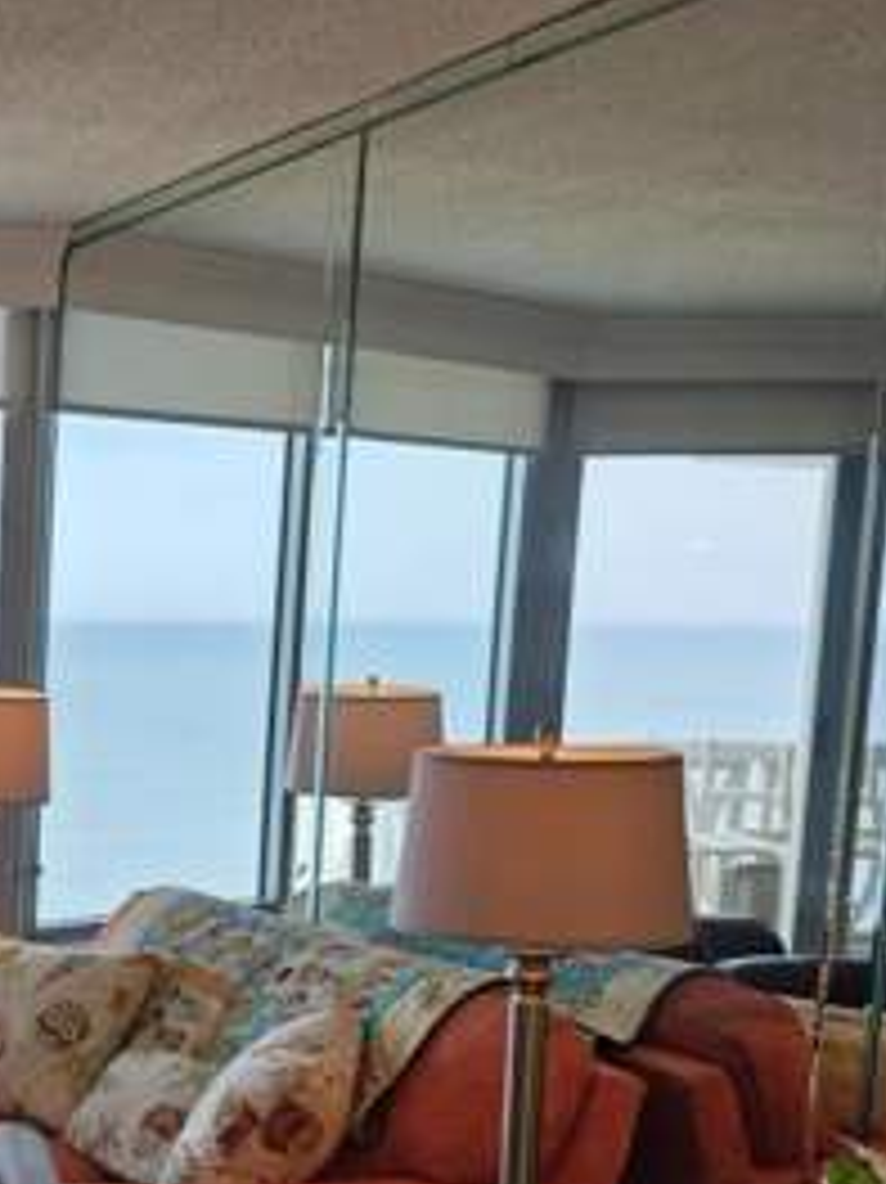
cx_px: -180
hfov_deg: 23.8
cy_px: 896
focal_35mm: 56
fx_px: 1913
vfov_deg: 33.6
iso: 16
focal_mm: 6.3
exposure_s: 1/120
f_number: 1.7
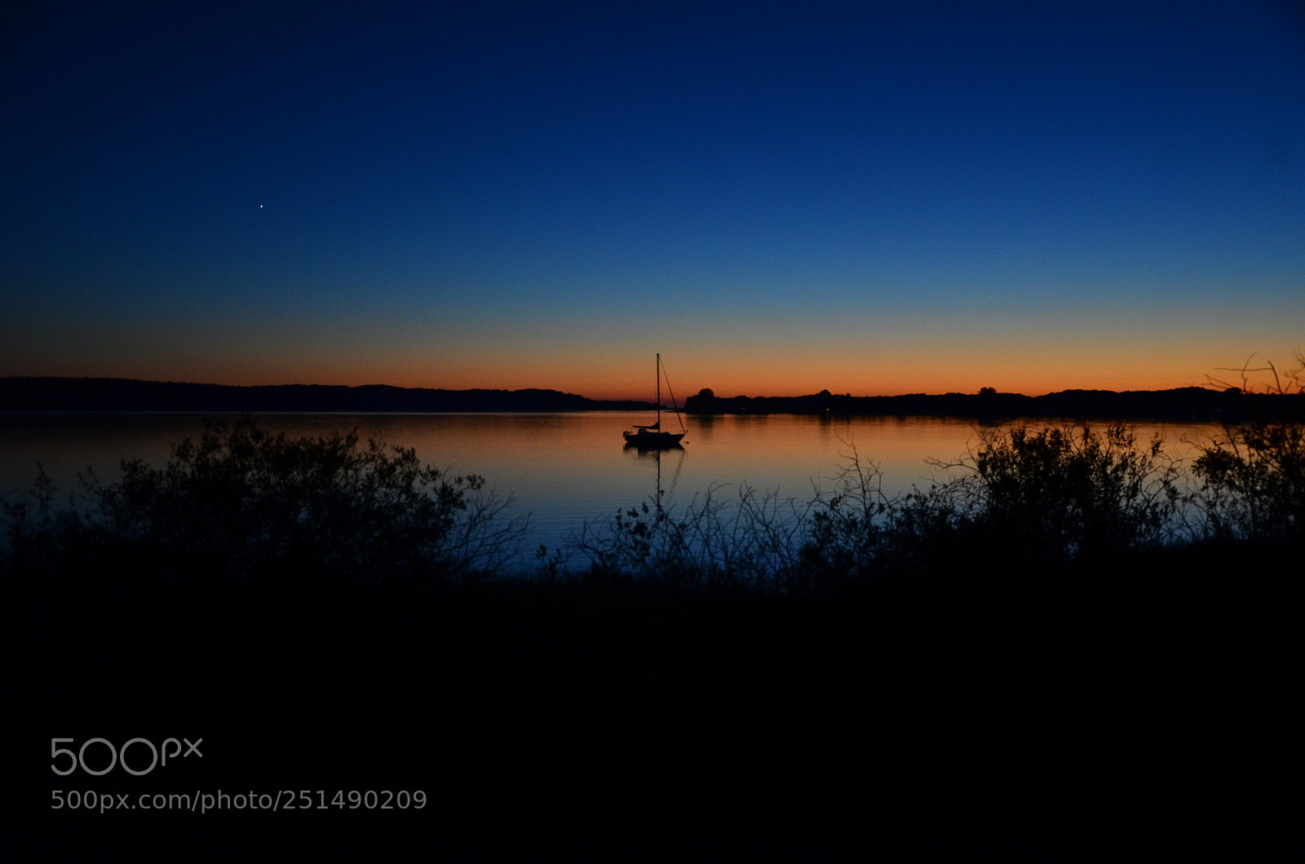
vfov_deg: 35.3
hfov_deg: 51.4
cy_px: 432
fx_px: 1356
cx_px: 652
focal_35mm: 38
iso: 640
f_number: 4
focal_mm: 25
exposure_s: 1/40
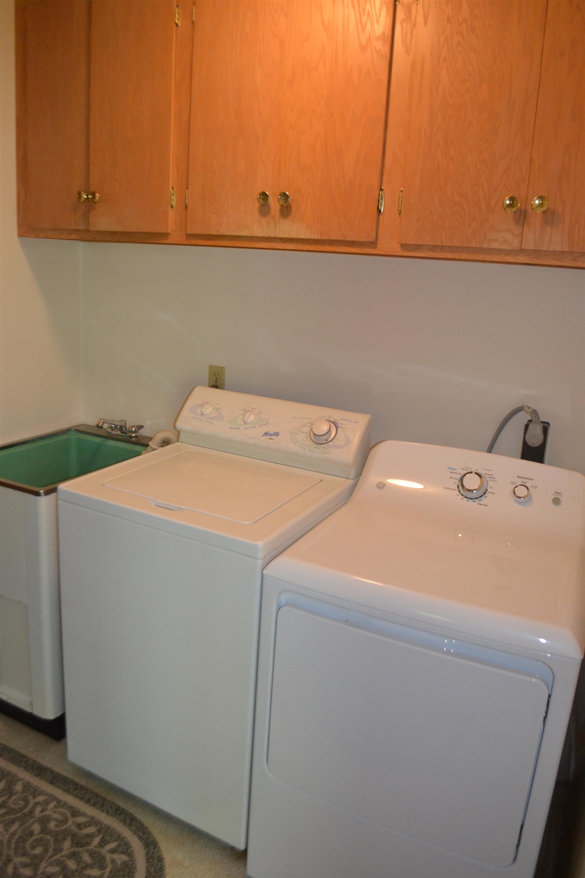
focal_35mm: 27
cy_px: 439
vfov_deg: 67.4
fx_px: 658
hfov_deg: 47.9
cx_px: 292
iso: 1400
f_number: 3.5
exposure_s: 1/60
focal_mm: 18
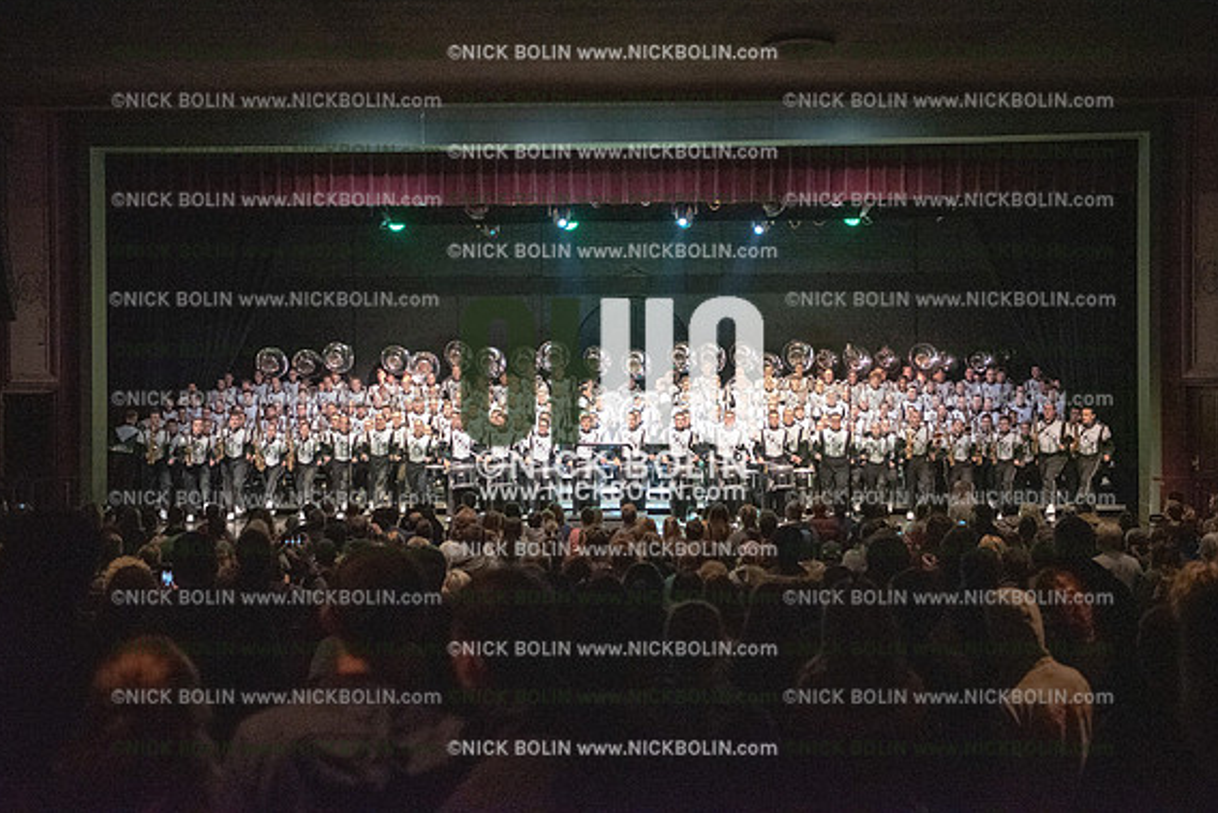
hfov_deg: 40.3
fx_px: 1658
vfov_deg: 27.5
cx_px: 611
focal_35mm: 49
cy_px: 400
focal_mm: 48
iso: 10000
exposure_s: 1/800
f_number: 2.8
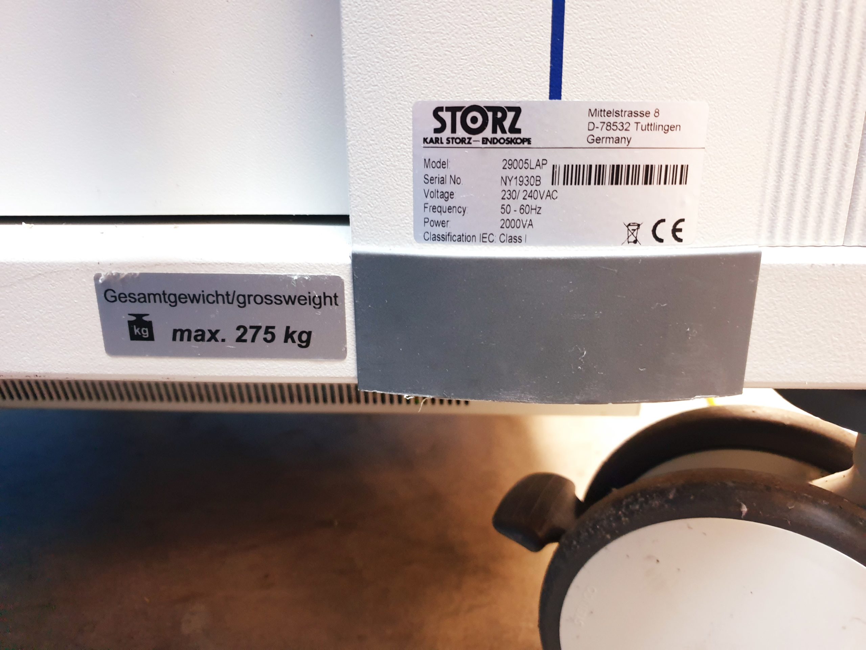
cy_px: 325
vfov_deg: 53.1
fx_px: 650
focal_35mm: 26
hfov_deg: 67.3
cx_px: 433
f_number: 1.5
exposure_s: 1/33
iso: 320
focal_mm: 4.3
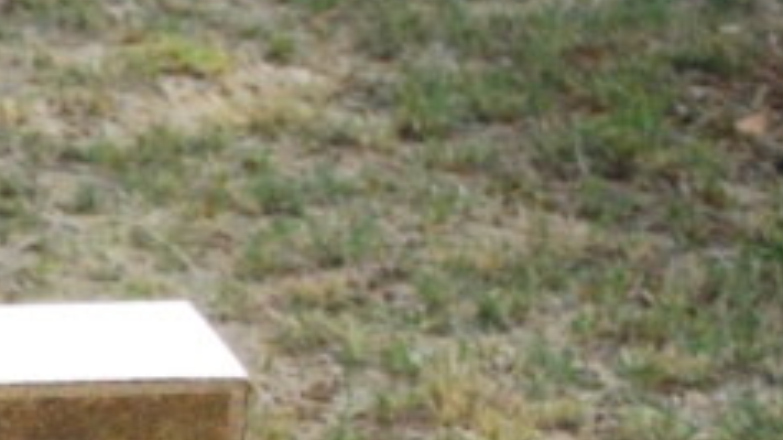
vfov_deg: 4.6
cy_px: 925
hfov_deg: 8.1
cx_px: -545
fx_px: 5354
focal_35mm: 258
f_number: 5.3
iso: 1600
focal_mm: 38
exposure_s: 1/1600
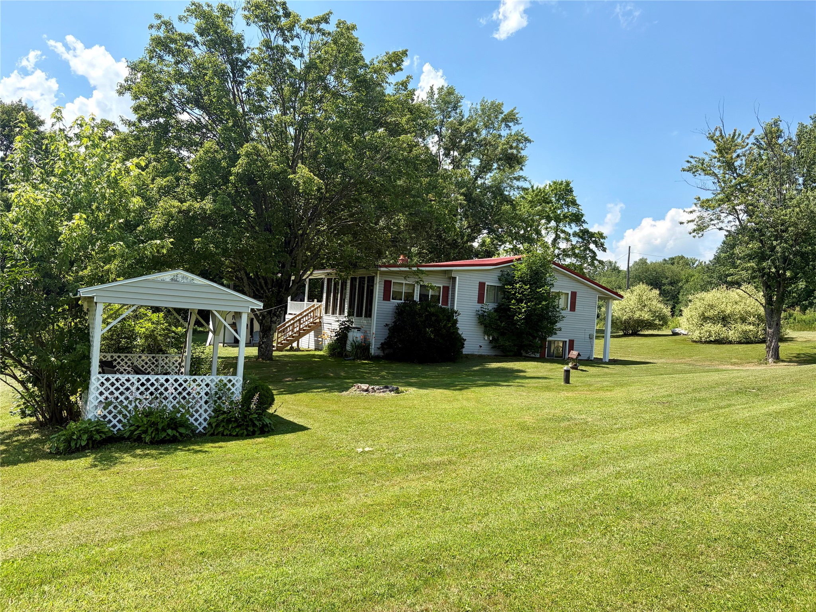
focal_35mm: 26
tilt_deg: +1.3
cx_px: 408
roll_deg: -3.5
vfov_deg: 53.1
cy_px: 306
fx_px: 613
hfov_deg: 67.3
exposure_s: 1/2639
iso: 64
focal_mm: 5.96
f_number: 1.6
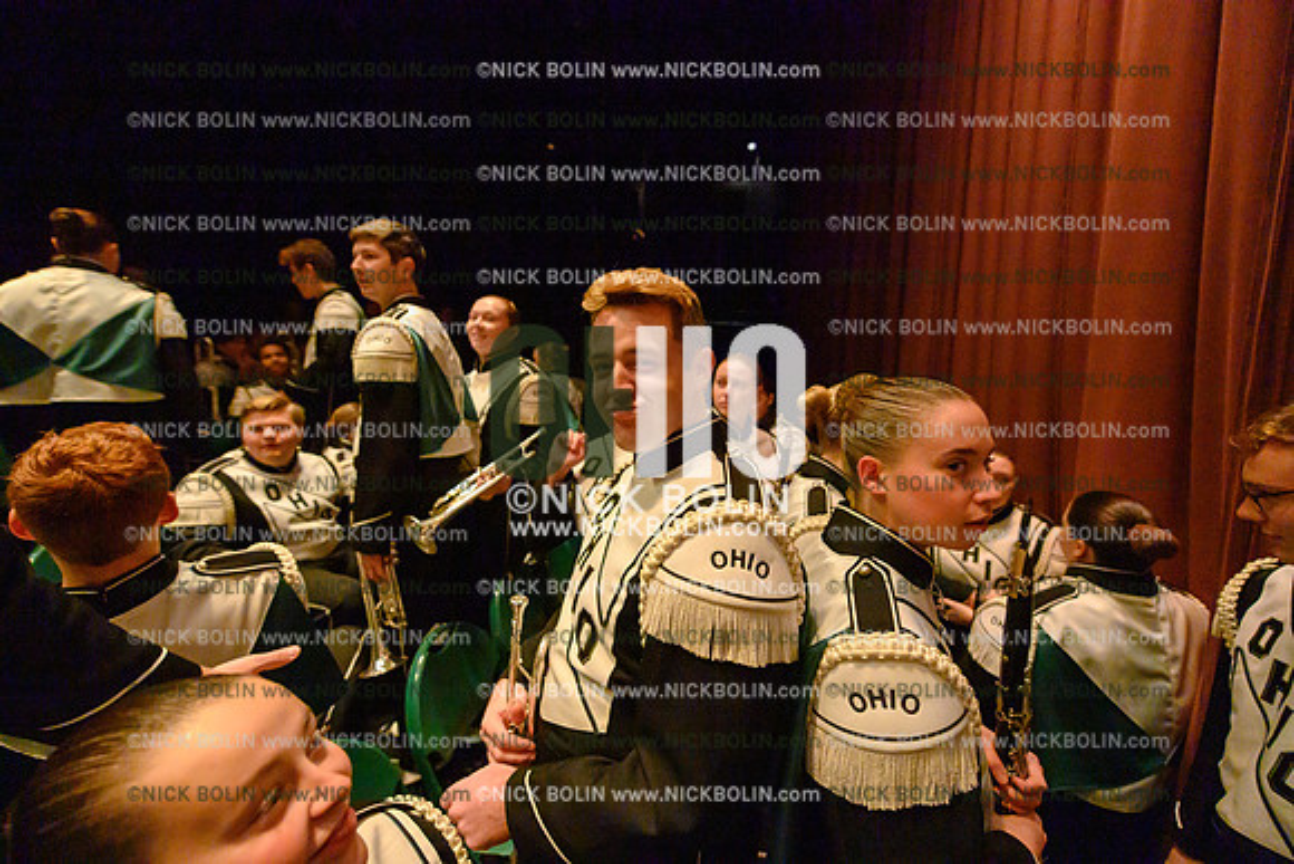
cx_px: 647
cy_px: 432
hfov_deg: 104.2
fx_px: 503
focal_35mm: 14
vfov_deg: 81.2
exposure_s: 1/320
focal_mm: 14
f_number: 2.8
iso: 25600
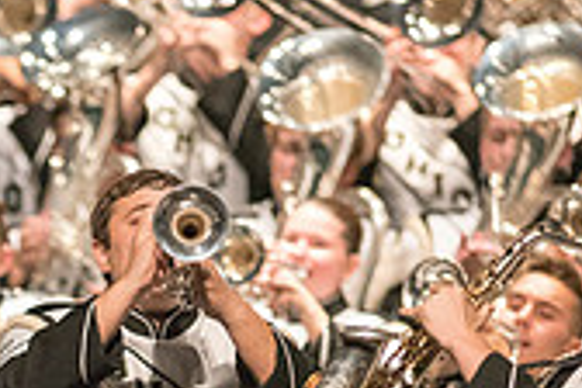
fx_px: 16715
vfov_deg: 1.3
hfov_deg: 2.0
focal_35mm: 1034
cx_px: -197
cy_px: 615
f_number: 2.8
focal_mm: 300
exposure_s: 1/500
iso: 4000
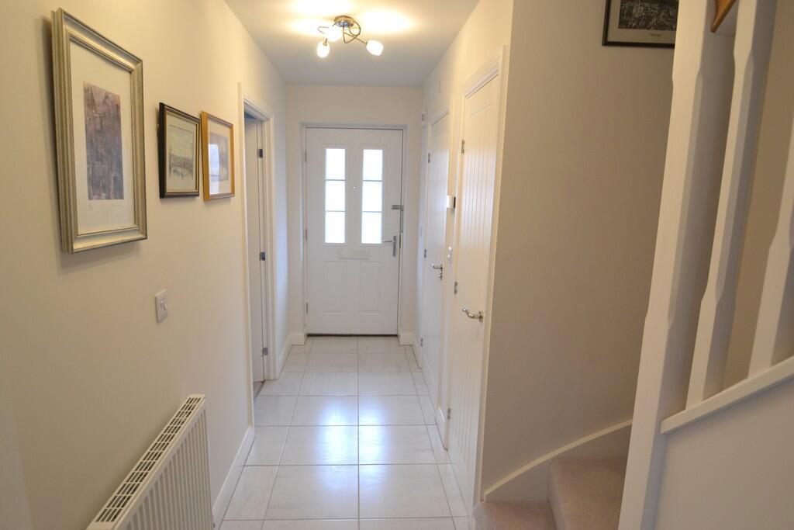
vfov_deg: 59.5
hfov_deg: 81.2
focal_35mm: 21
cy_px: 265
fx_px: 463
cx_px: 397
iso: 800
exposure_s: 1/60
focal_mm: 14
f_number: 3.8
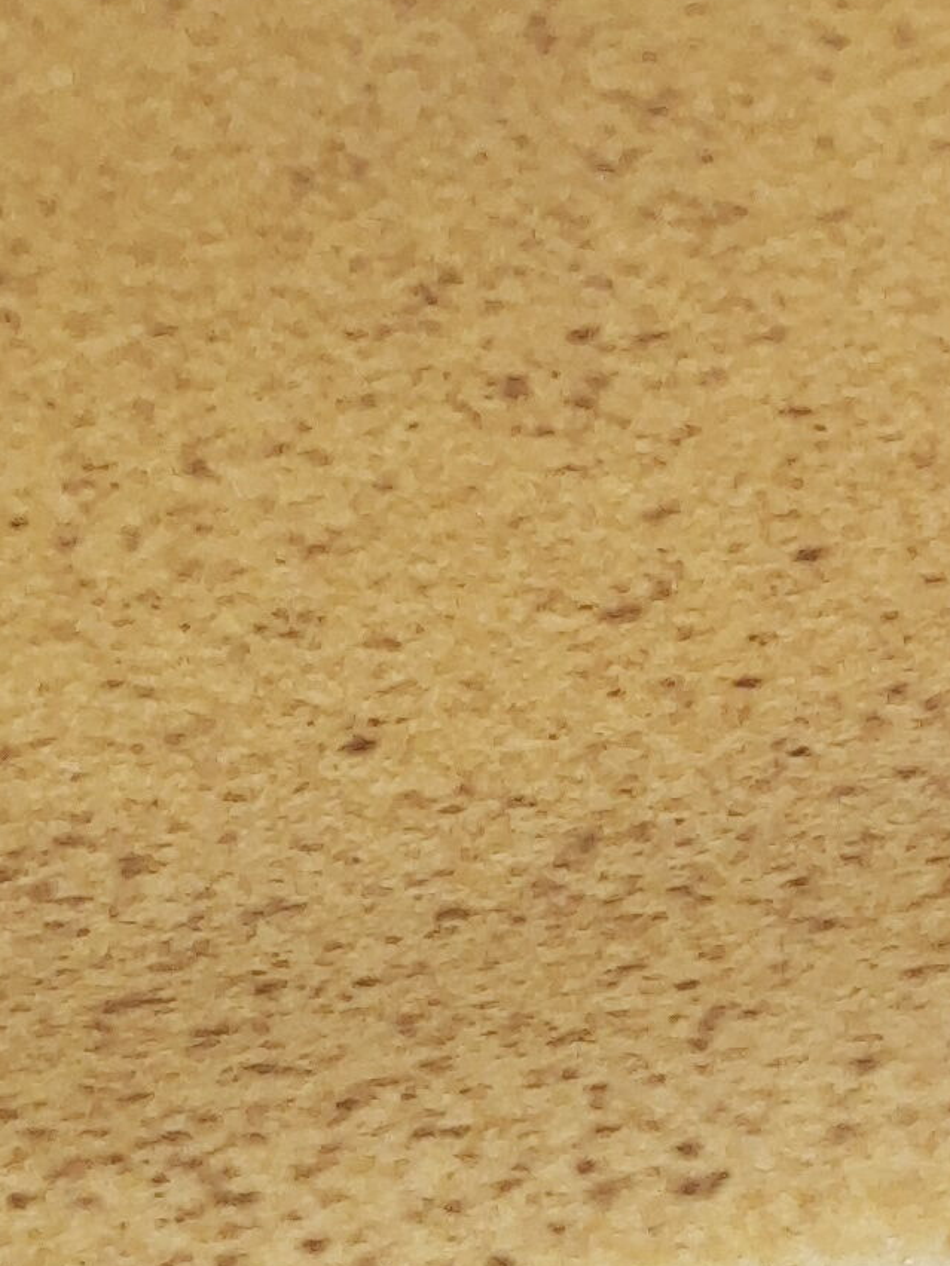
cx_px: 1011
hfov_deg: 11.7
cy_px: 299
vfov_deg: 15.7
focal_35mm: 125
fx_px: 4574
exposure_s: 1/50
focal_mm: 3.95
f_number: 1.8
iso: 137
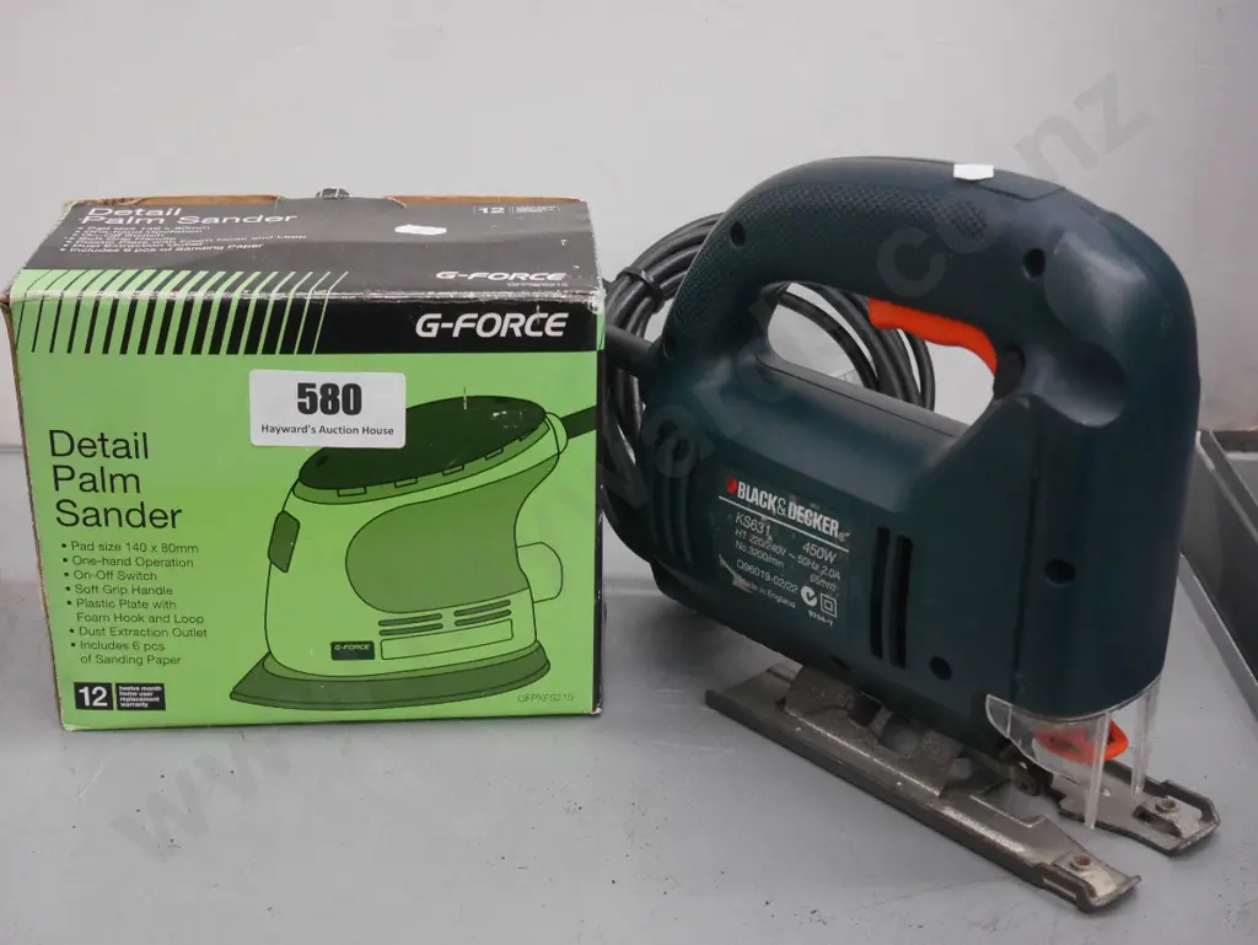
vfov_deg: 26.1
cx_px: 629
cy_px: 472
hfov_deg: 34.3
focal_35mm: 56
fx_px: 2036
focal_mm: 28
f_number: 5.4
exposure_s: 1/80
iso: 3200
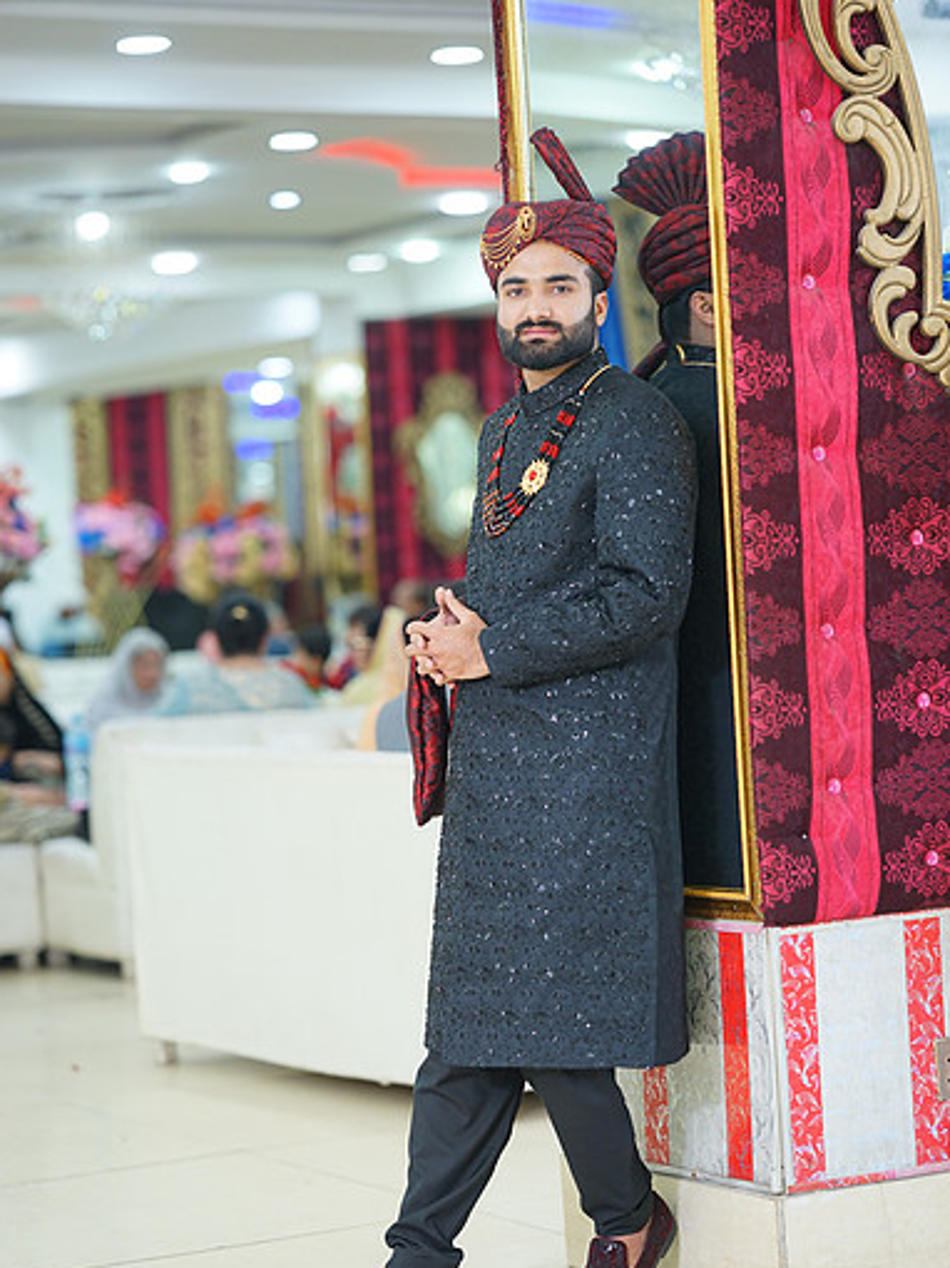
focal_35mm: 93
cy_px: 686
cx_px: 474
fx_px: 3406
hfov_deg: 15.9
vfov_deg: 21.1
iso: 400
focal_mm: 85
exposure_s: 1/160
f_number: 2
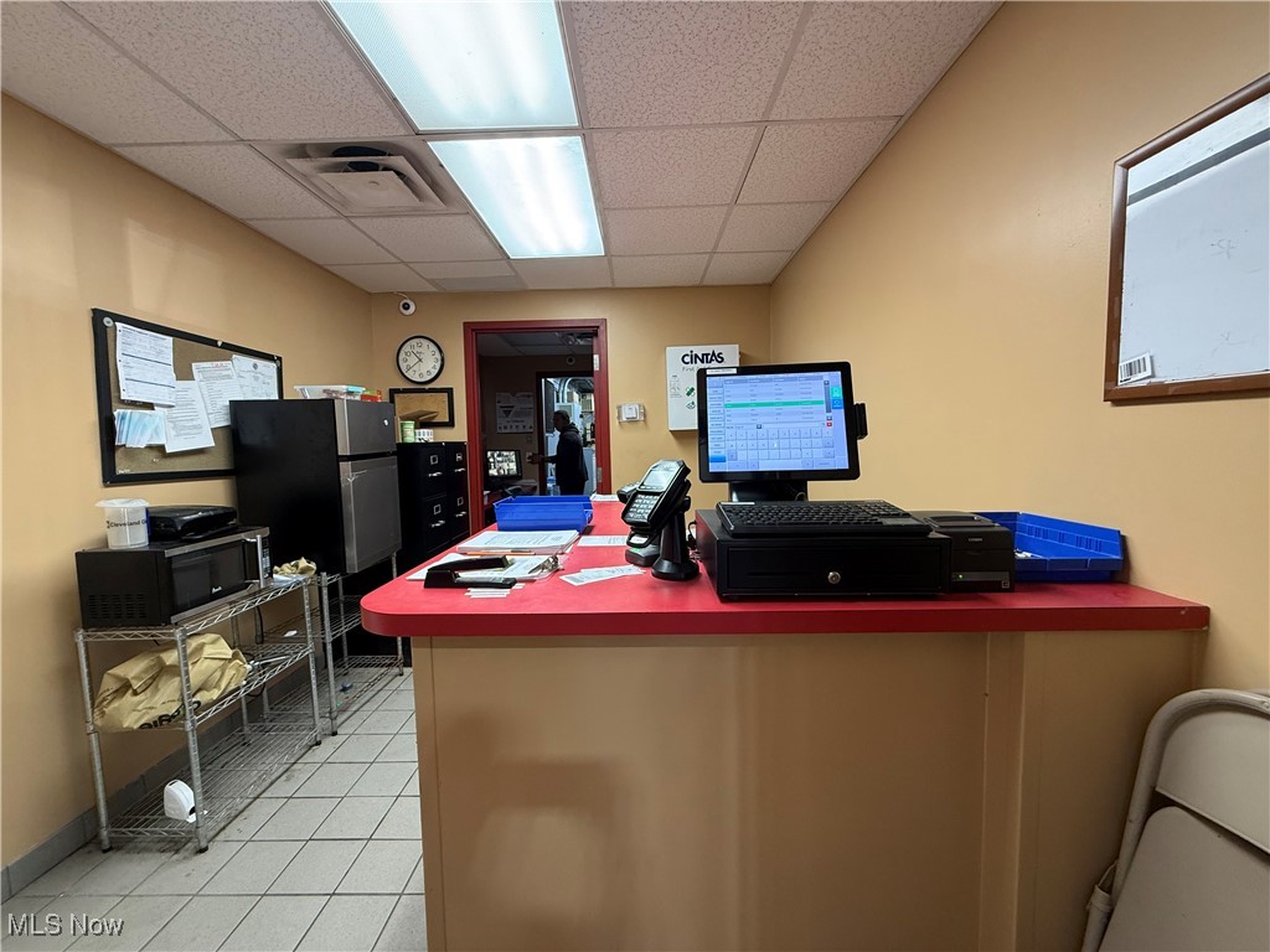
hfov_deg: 102.1
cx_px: 635
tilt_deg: -3.6
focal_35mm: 14
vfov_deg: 85.7
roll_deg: +0.9
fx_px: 514
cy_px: 476
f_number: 2.2
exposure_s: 1/60
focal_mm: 2.22
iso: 200
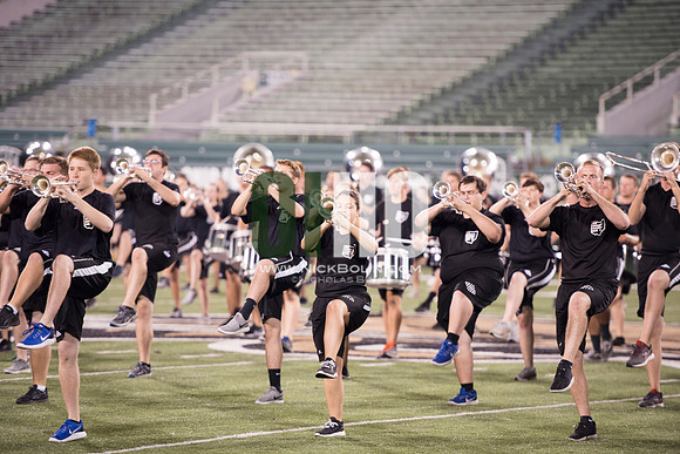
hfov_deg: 11.1
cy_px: 227
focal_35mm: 185
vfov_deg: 7.4
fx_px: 3495
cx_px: 340
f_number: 2.8
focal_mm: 185
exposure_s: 1/320
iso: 1000
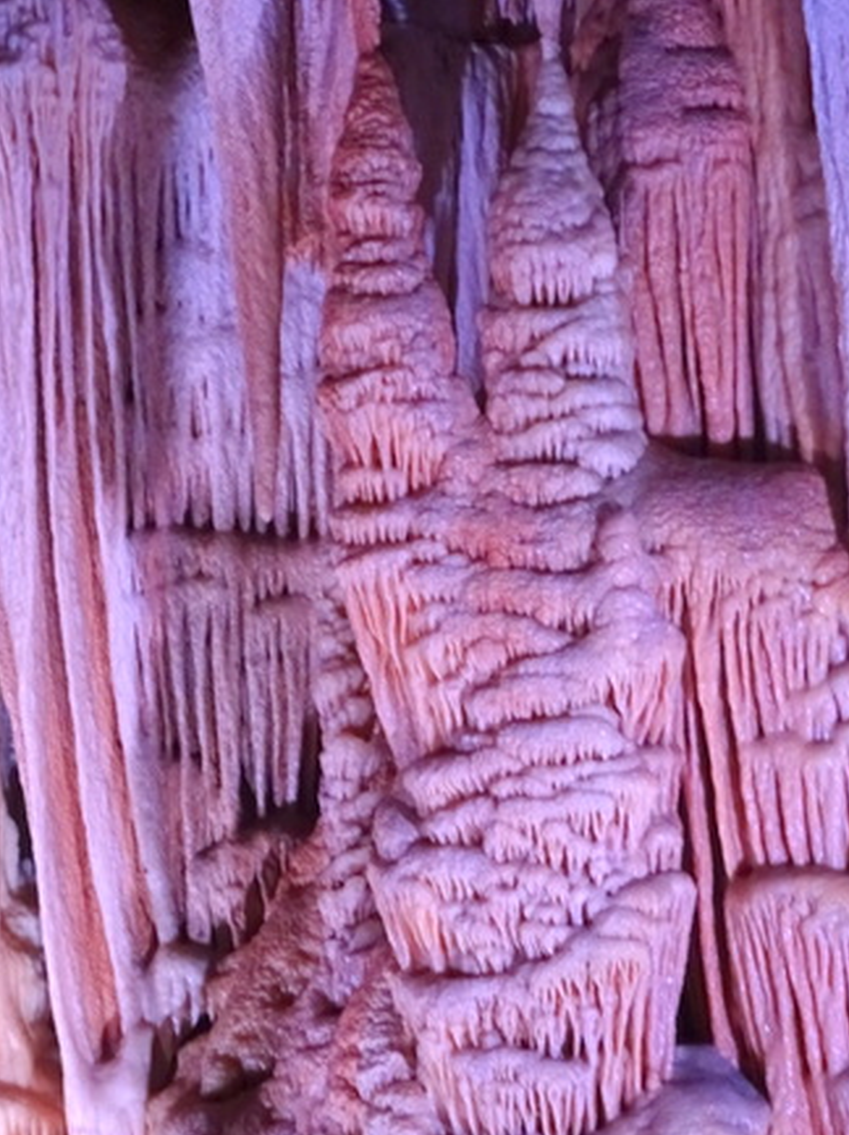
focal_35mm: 172
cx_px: 335
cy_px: 556
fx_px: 5633
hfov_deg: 8.6
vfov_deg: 11.5
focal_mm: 15.92
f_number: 5
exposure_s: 1/13
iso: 800
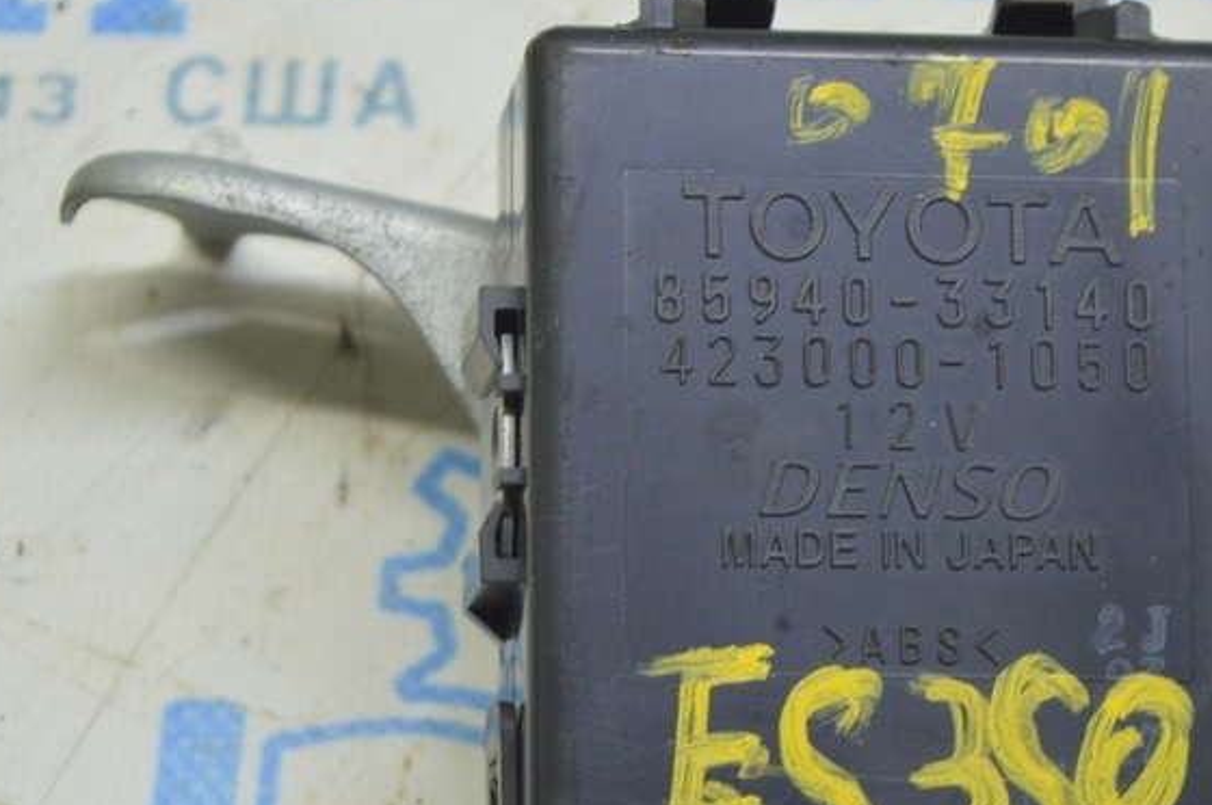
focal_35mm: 151
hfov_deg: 13.6
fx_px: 5075
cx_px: 628
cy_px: 514
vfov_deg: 9.1
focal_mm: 55
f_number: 5.6
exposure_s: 1/20
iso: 400
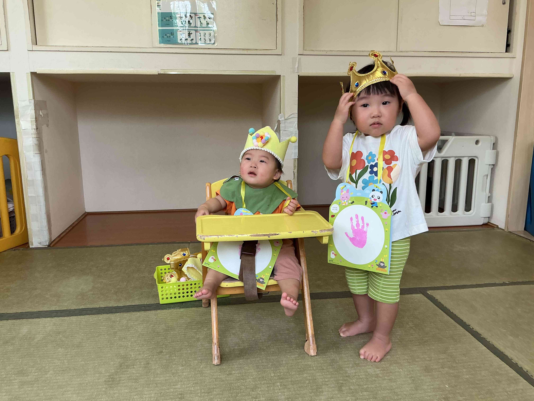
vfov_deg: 48.2
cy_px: 200
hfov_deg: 61.7
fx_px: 447
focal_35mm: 29
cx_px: 267
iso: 50
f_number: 1.8
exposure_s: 1/120
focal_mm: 3
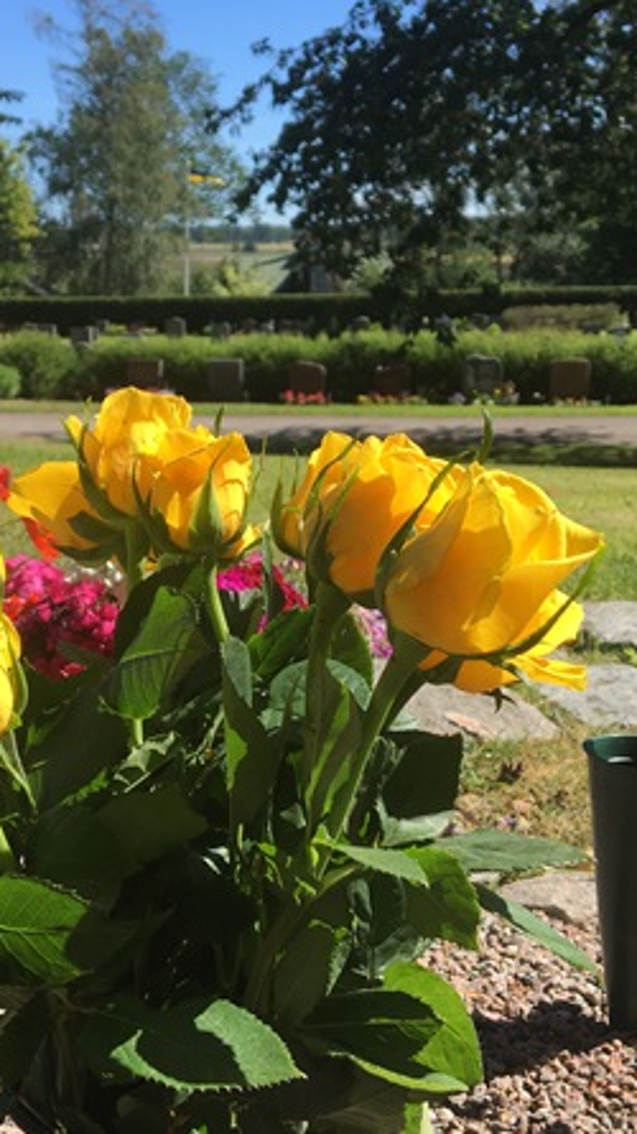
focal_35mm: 43
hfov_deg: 27.6
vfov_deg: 47.4
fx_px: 1292
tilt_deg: -13.8
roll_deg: +1.2
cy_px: 561
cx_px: 238
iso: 25
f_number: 2.2
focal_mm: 4.15
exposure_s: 1/1083
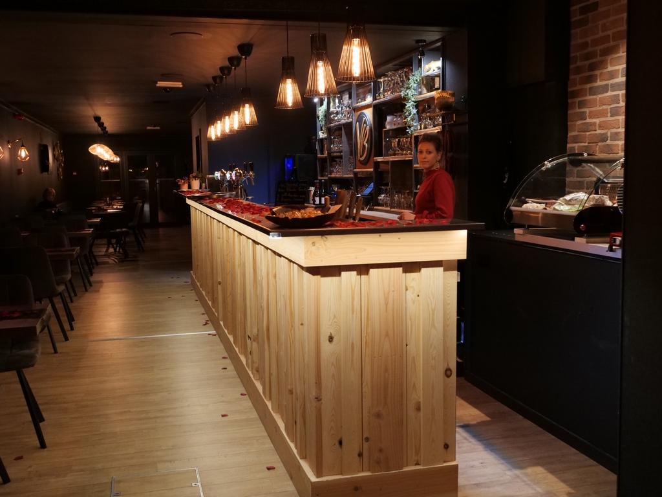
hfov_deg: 49.0
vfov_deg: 37.7
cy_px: 248
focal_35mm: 38
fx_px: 727
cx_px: 331
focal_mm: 19
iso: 1600
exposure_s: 1/60
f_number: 3.2
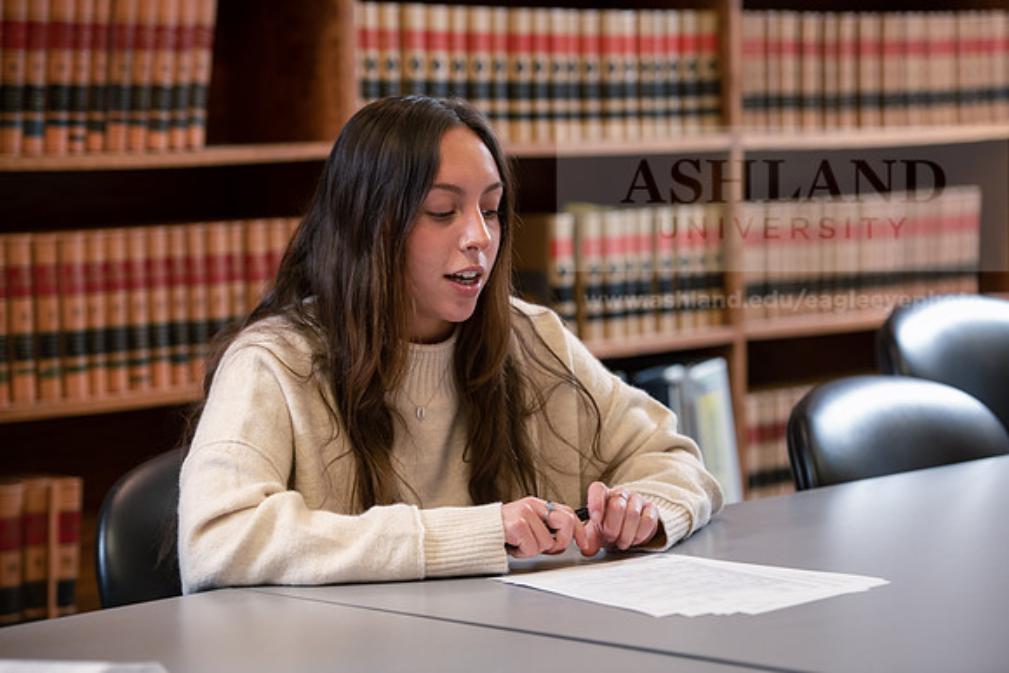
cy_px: 336
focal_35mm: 102
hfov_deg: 20.0
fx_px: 2859
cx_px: 504
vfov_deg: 13.4
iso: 1000
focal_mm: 102
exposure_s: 1/125
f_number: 3.5
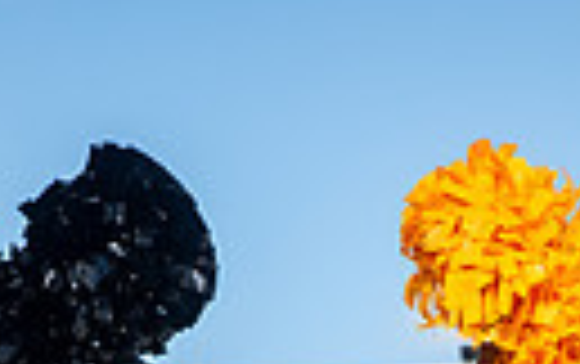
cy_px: 926
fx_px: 2928
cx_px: 315
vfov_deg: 6.7
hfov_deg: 11.3
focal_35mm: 185
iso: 100
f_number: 7.1
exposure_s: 1/320
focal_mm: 52
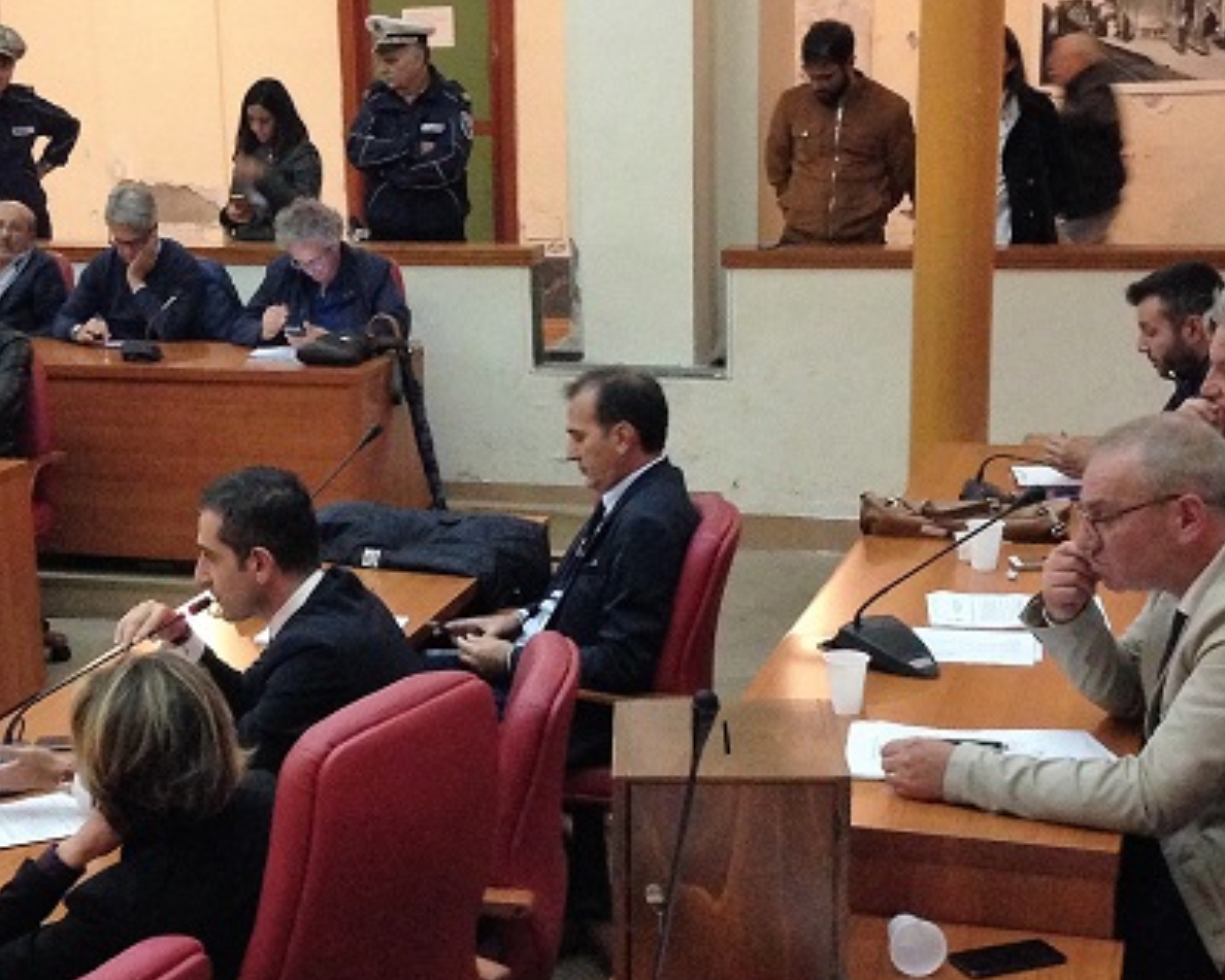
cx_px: 461
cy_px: 612
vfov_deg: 23.4
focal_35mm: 65
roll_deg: +2.4
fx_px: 2357
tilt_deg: -14.2
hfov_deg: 29.0
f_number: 2.4
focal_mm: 4.12
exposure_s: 1/20
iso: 400
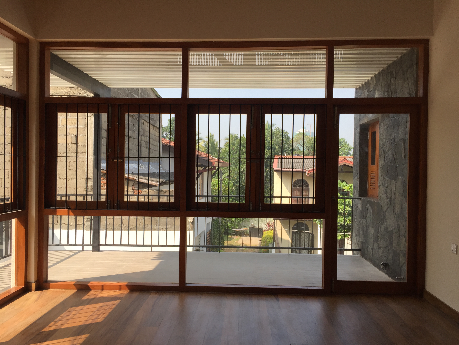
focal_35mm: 29
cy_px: 172
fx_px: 385
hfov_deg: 61.7
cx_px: 230
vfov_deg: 48.2
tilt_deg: -0.3
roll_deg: -1.1
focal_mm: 4.15
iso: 32
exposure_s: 1/746
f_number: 2.2
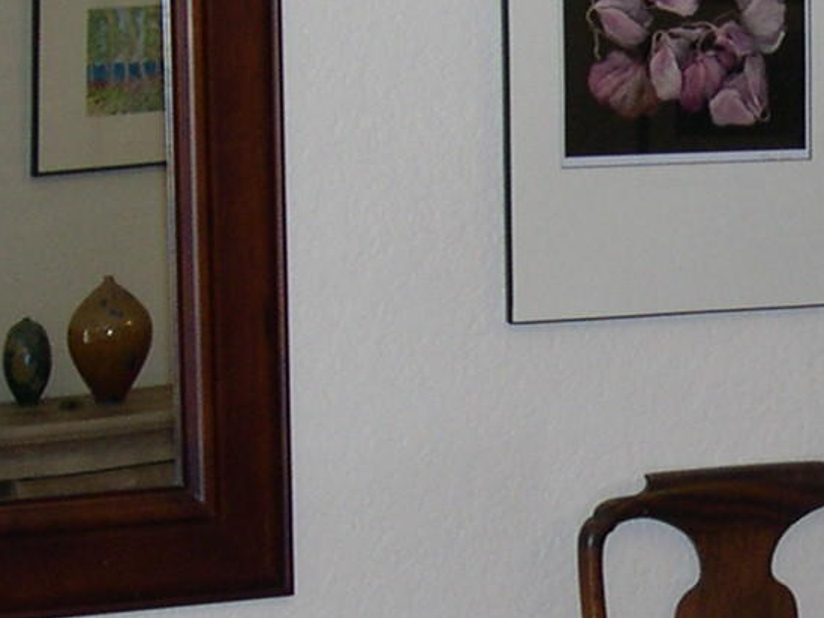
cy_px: 531
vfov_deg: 9.4
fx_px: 3736
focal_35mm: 157
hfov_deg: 12.4
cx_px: 921
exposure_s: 1/60
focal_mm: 8
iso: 100
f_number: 2.8
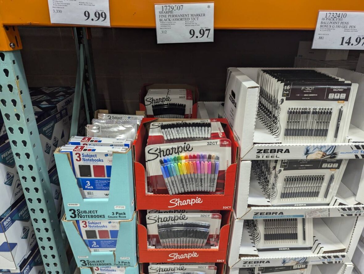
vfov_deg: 56.9
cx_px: 182
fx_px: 253
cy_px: 137
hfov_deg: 71.5
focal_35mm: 24
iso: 145
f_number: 1.85
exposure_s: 1/134
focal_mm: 6.81
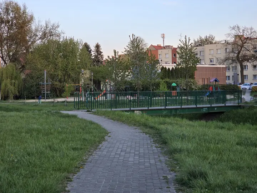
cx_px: 128
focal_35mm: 69
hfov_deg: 28.2
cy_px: 96
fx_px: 512
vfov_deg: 21.3
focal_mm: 7.9
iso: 80
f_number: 2.4
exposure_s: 1/100
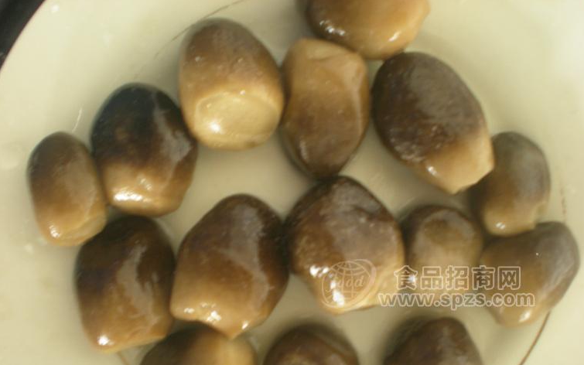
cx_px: 295
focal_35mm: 41
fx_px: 653
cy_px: 221
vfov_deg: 31.2
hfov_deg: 48.2
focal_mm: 6.3
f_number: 3.1
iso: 96
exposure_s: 1/8
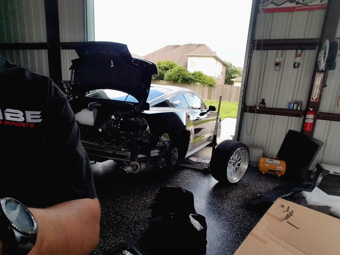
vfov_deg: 63.4
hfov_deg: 79.0
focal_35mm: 21
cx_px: 170
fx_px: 206
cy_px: 128
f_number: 1.7
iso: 50
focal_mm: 2.1
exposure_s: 1/196
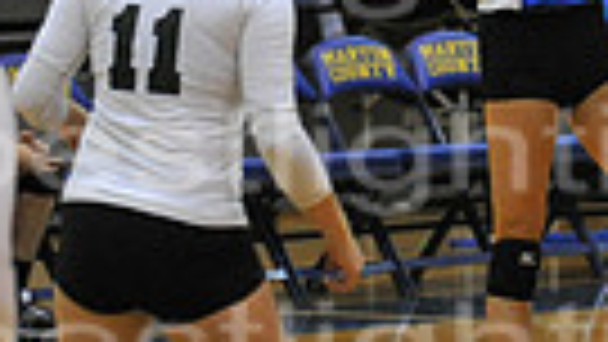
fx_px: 10159
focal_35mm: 630
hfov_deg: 3.4
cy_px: -135
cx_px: 522
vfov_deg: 1.9
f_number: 3.2
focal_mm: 140
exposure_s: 1/800
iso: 8000
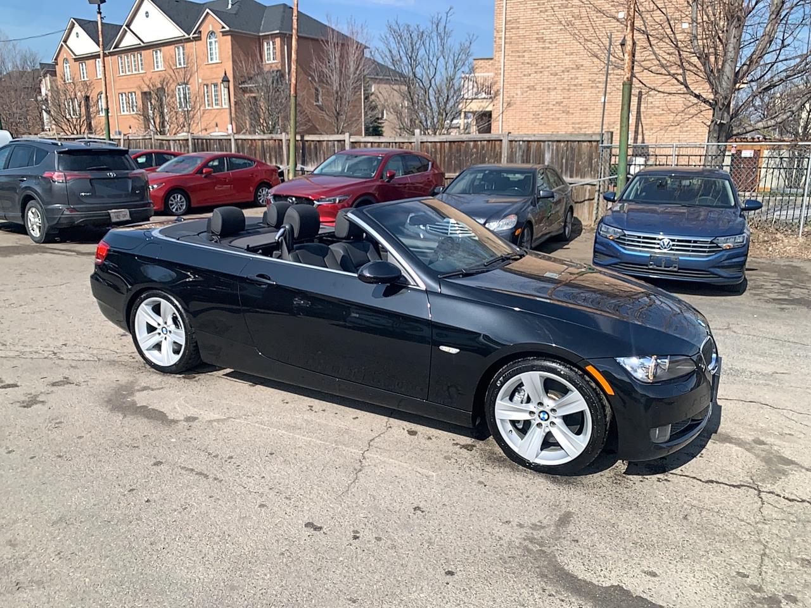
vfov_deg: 53.1
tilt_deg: -14.4
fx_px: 609
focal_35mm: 26
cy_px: 304
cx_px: 406
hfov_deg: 67.3
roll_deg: +0.0
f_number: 1.8
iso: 25
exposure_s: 1/2075
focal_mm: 4.25
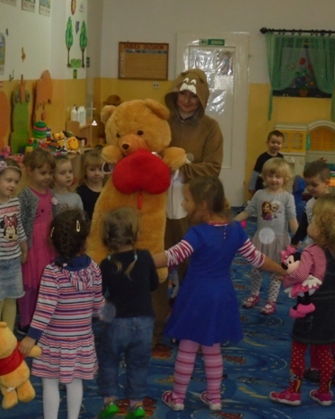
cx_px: 191
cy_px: 204
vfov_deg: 25.4
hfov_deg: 20.4
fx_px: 929
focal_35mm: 75
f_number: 5.2
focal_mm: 10.1
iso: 500
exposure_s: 1/60
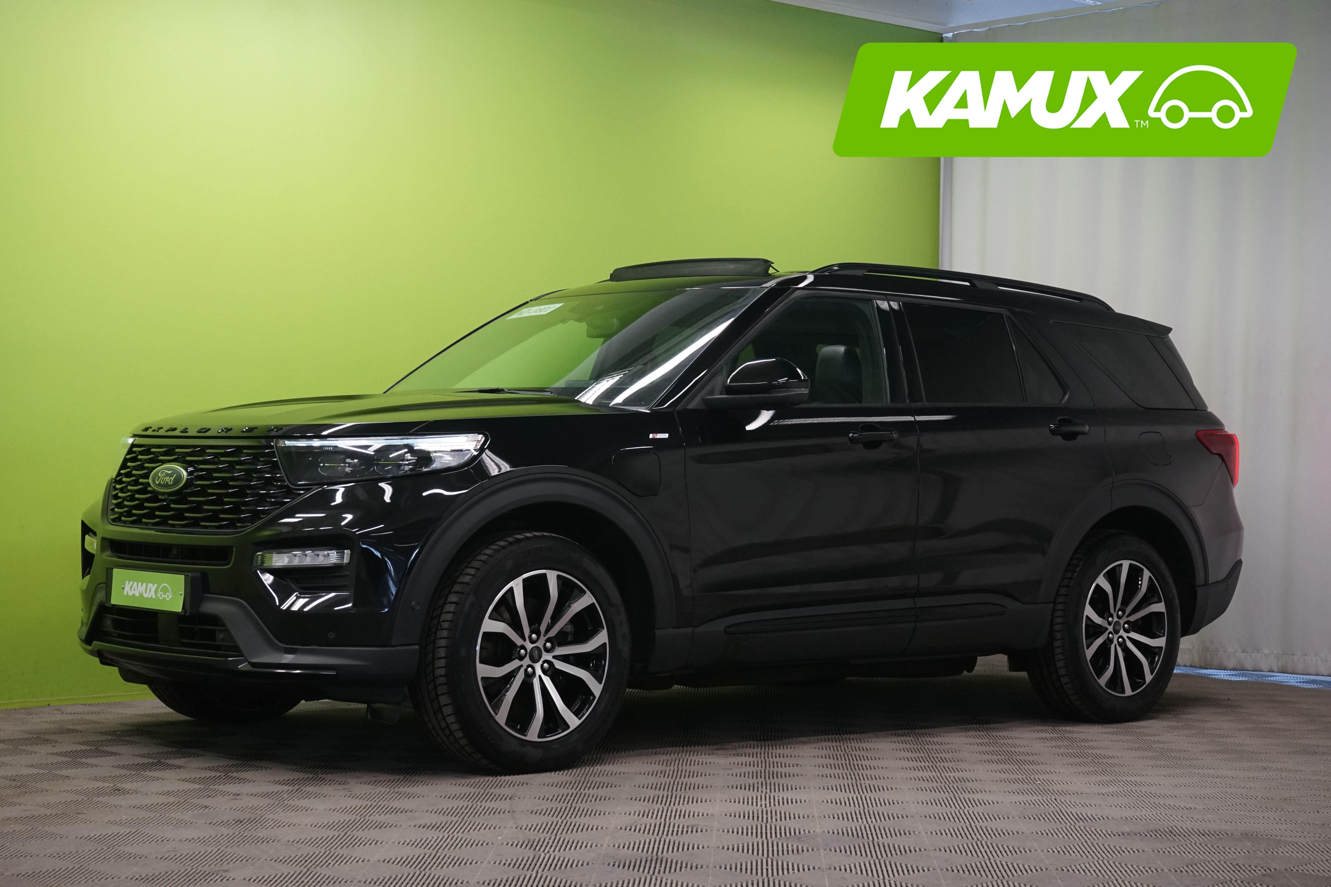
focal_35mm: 65
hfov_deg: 31.0
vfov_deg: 20.9
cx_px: 666
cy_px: 444
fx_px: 2403
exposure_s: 1/25
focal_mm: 65
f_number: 9
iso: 2000
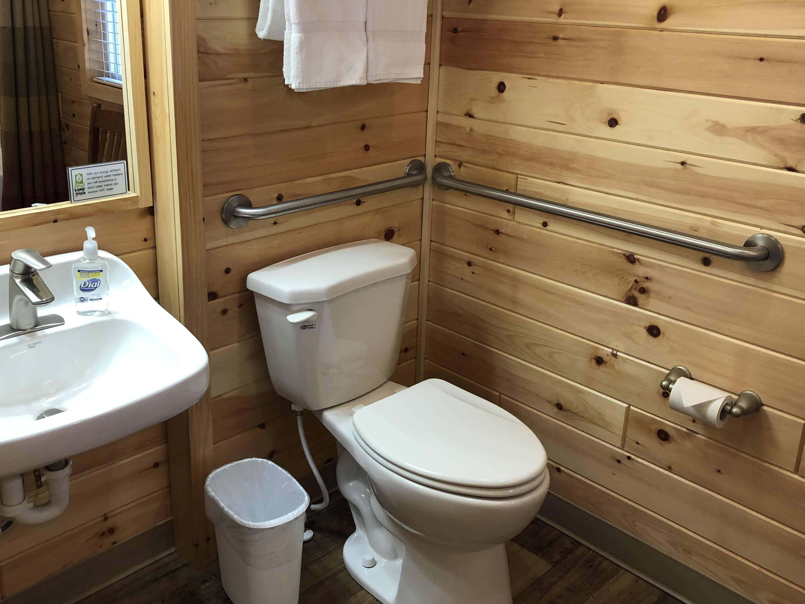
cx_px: 402
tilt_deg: -18.1
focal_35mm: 34
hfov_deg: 54.0
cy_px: 253
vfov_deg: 41.7
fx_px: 791
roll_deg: -0.4
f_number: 1.8
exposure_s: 1/30
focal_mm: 3.99
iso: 32
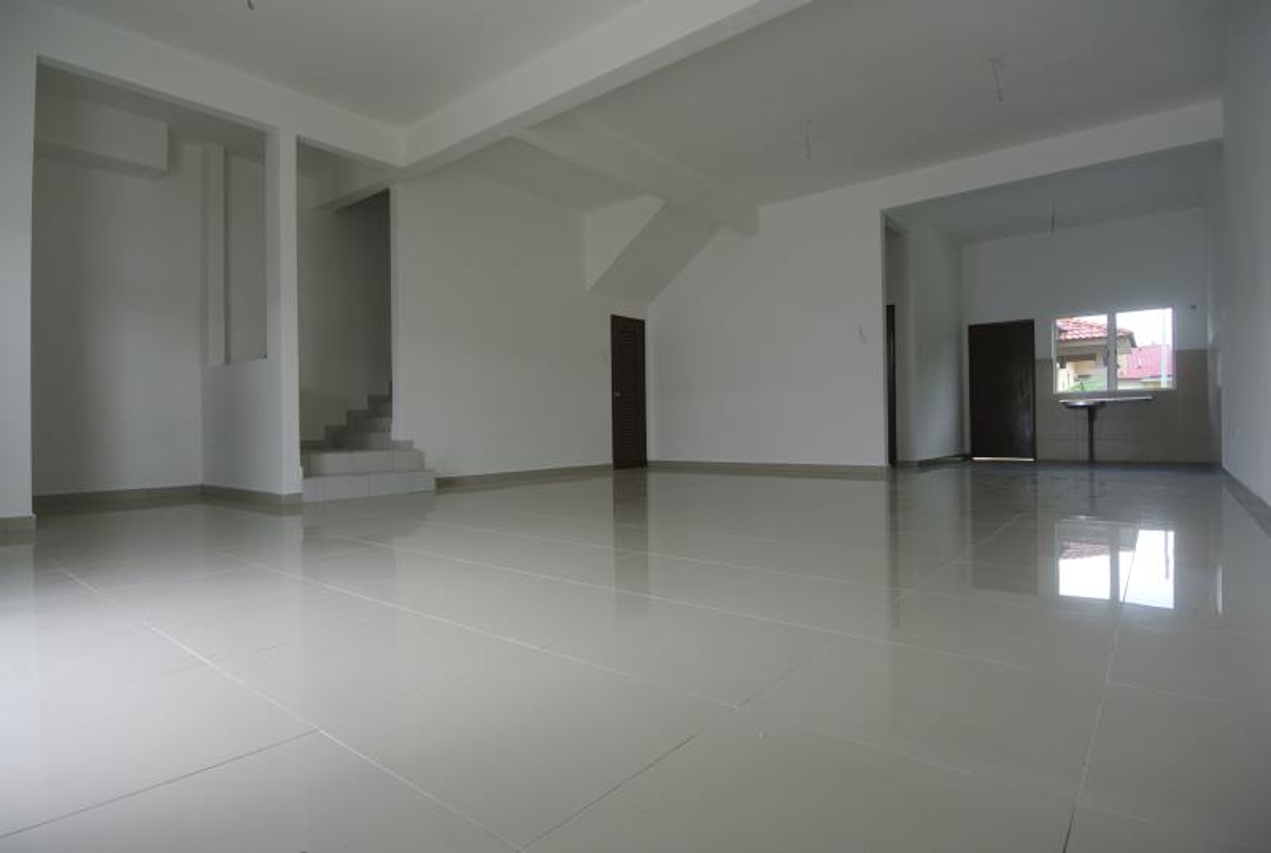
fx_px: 637
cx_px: 636
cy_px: 426
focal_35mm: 18
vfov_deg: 67.6
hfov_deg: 89.9
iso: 200
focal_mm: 6.7
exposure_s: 1/60
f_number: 3.5
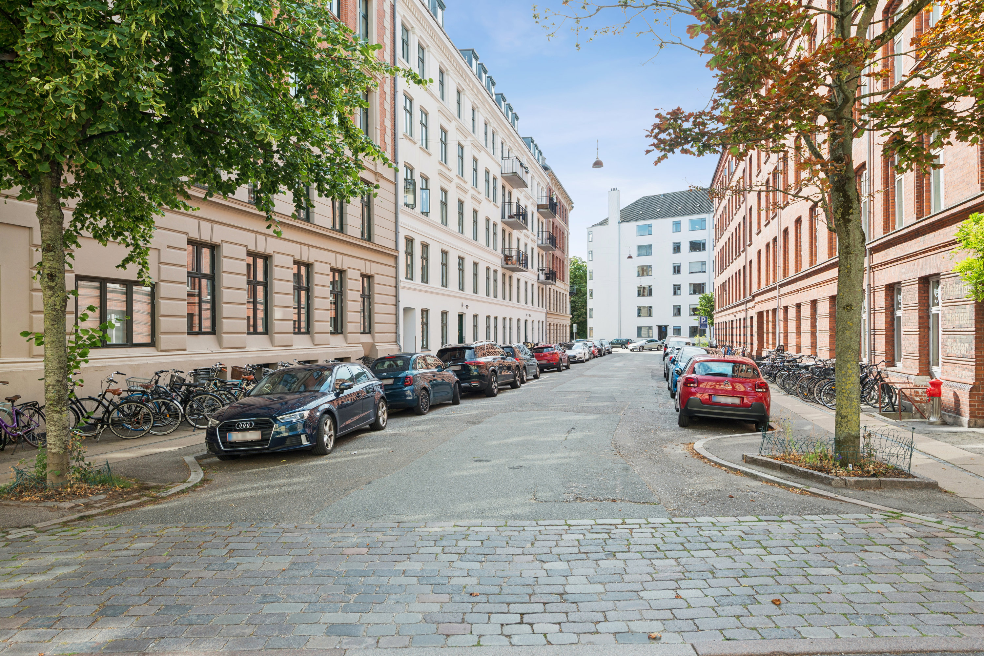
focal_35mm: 22
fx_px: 601
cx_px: 492
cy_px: 328
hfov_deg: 78.6
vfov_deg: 57.2
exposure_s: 1/125
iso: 200
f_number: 10
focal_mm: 22
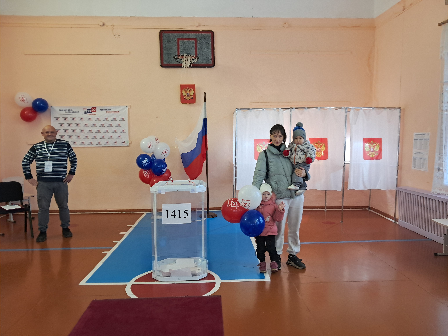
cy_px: 168
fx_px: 349
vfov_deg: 51.4
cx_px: 224
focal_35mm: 27
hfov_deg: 65.3
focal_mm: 4
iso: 400
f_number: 1.8
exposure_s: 1/50
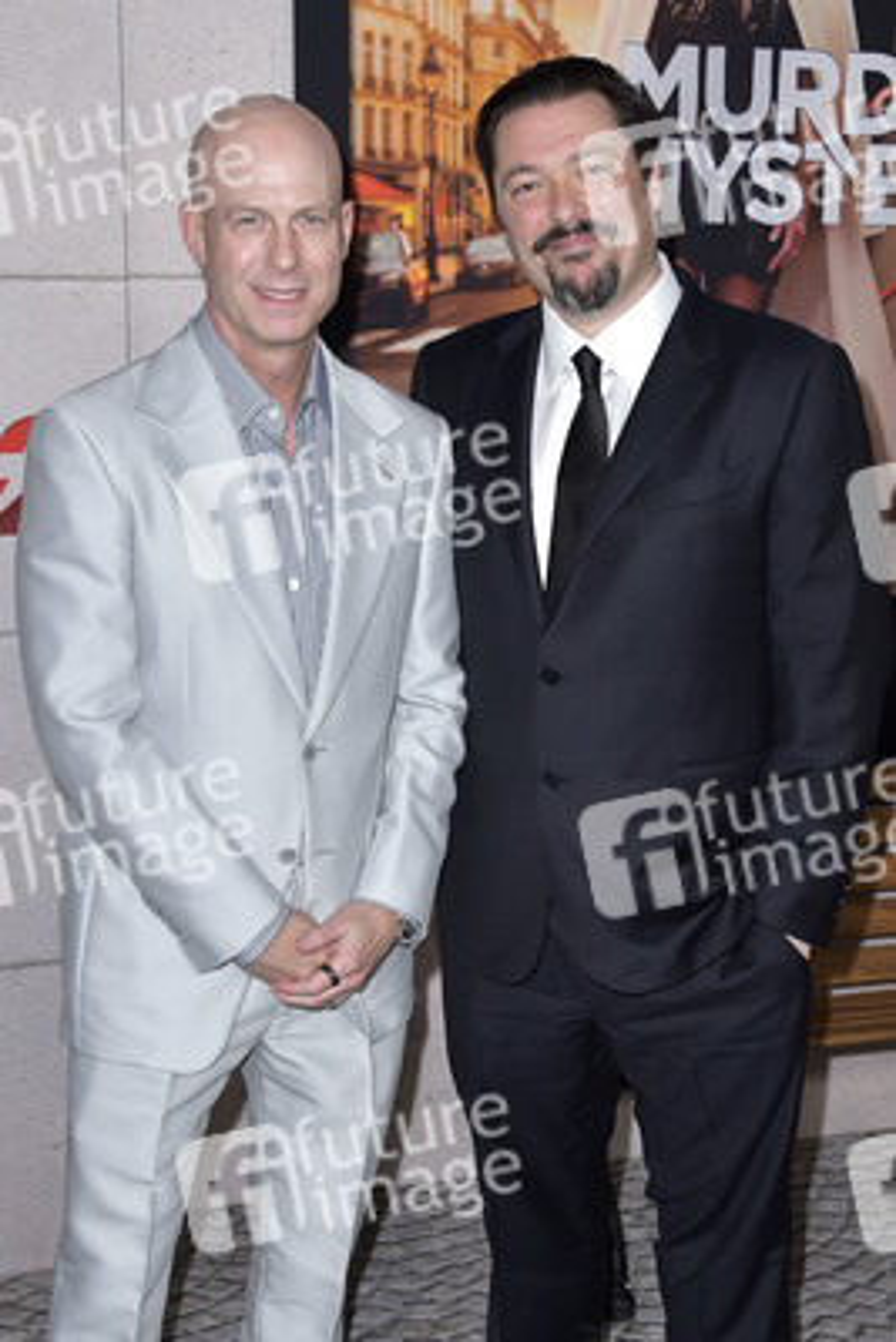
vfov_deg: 50.7
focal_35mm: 38
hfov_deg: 35.1
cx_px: 448
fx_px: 1417
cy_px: 671
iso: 320
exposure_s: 1/250
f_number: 6.3
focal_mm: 38
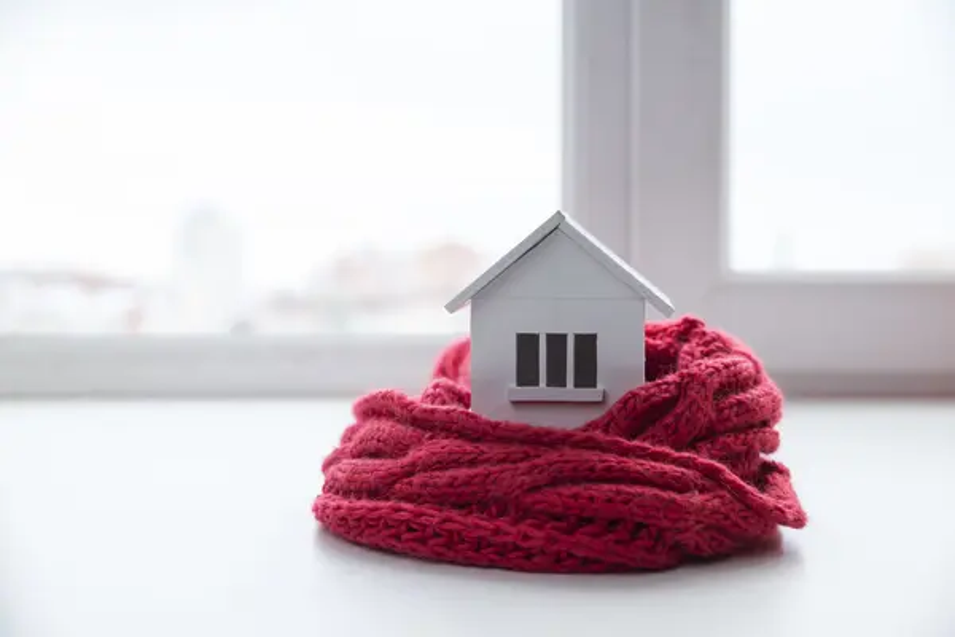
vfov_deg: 23.4
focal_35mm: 58
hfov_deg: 34.5
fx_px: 1538
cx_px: 478
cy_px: 318
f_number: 6.3
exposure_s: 1/160
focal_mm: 58
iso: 250
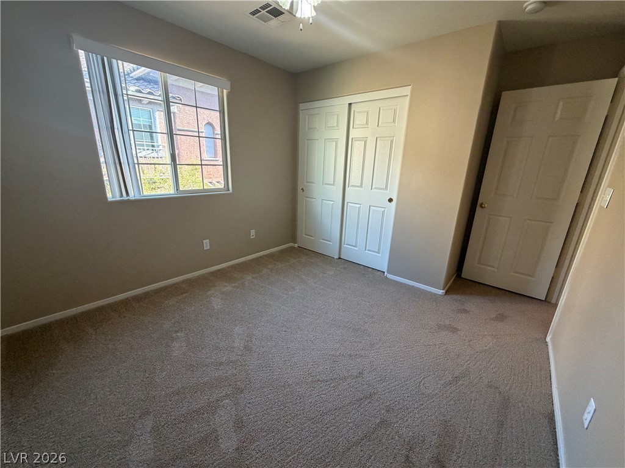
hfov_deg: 102.1
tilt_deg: -16.5
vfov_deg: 85.7
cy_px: 234
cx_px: 312
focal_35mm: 14
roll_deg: -2.2
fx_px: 253
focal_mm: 2.22
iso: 200
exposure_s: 1/60
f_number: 2.2
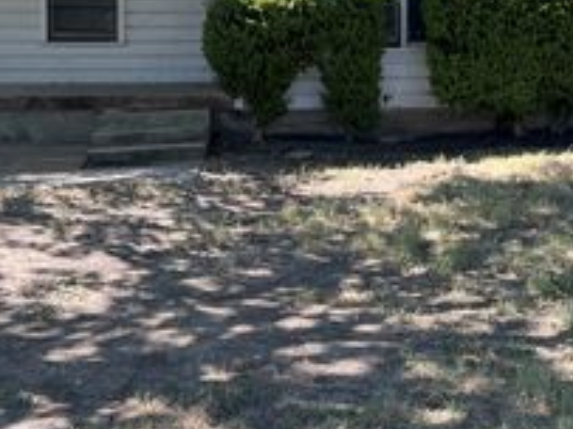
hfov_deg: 30.2
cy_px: 41
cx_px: 342
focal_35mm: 64
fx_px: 1059
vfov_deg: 22.3
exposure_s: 1/611
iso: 50
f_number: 1.5
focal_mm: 5.7
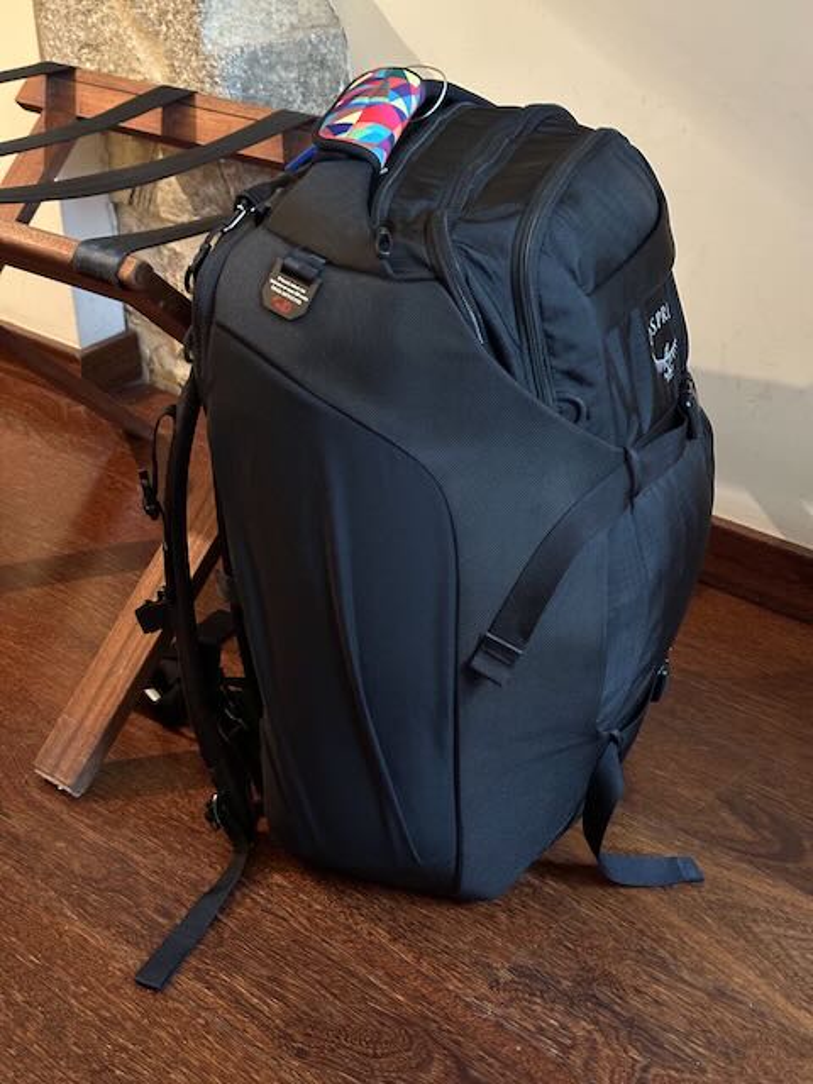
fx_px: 1503
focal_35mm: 48
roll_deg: +0.8
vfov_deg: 39.7
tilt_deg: -27.4
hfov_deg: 30.3
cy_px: 542
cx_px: 406
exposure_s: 1/20
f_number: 1.78
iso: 1000
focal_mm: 6.86
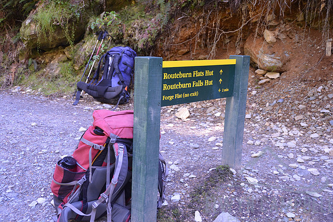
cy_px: 111
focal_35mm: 43
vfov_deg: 31.2
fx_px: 398
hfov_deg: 45.4
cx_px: 163
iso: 800
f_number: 4
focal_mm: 28
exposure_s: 1/60
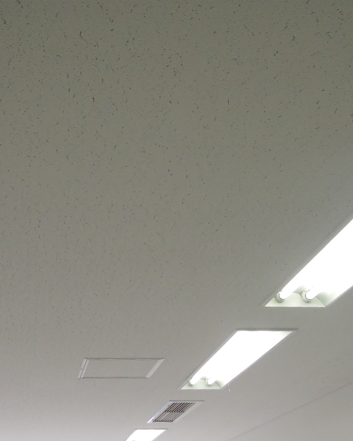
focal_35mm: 40
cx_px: 77
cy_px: 205
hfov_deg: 36.2
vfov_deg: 45.8
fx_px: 522
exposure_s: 1/1000
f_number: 2.8
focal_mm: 5.1
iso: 800
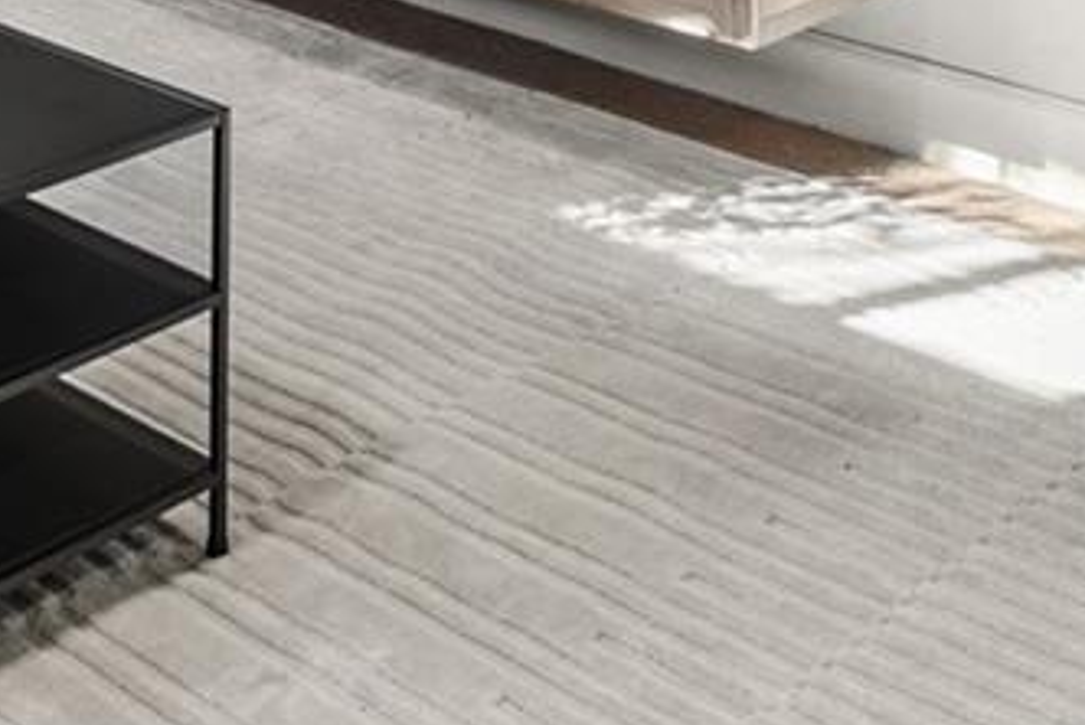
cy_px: -727
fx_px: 2323
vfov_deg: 14.6
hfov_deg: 26.0
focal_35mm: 77
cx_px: 288
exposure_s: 1/2
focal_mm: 16
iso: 200
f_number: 8
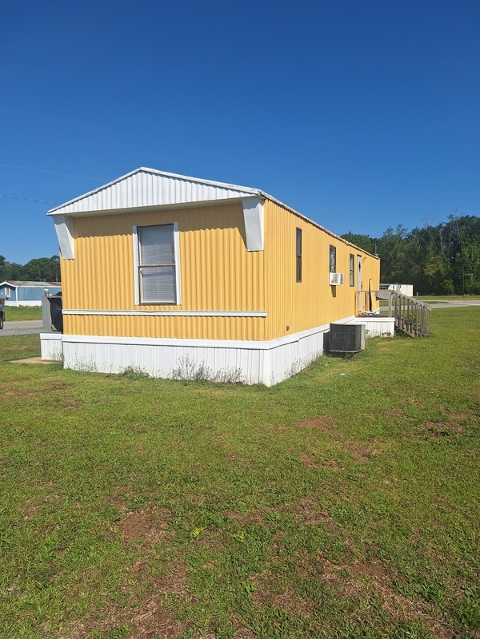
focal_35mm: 23
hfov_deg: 58.9
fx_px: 425
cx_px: 240
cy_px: 320
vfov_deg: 73.9
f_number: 1.8
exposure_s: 1/4274
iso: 25
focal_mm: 5.54
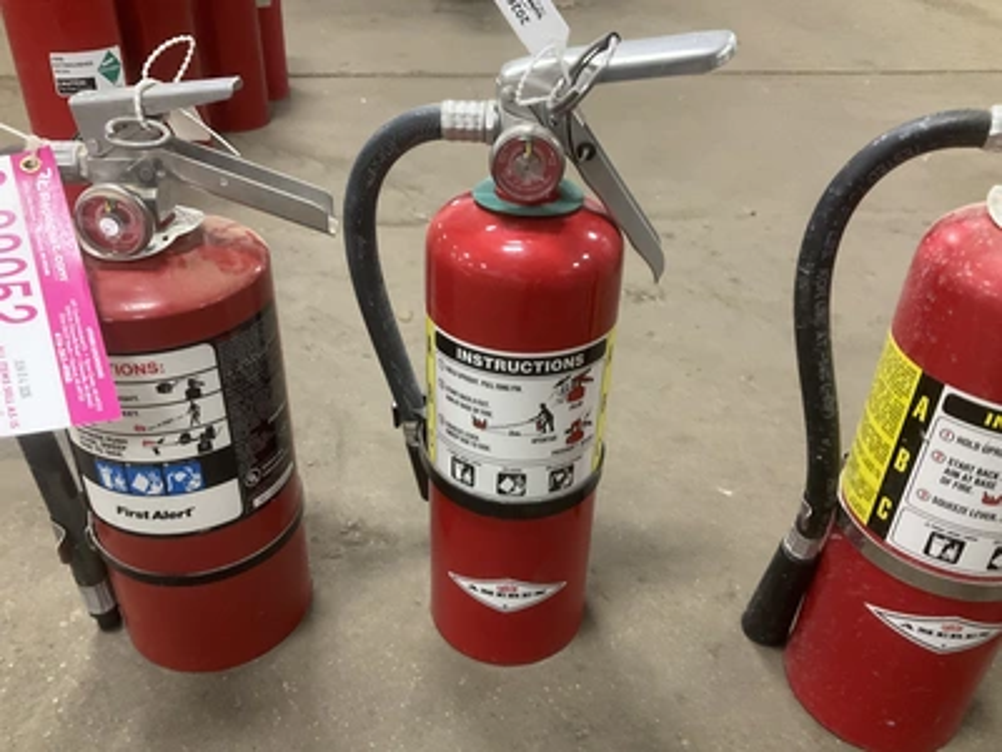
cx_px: 501
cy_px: 376
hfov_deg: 61.7
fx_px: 839
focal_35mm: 29
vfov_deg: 48.2
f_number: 1.8
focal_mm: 3
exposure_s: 1/40
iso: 200
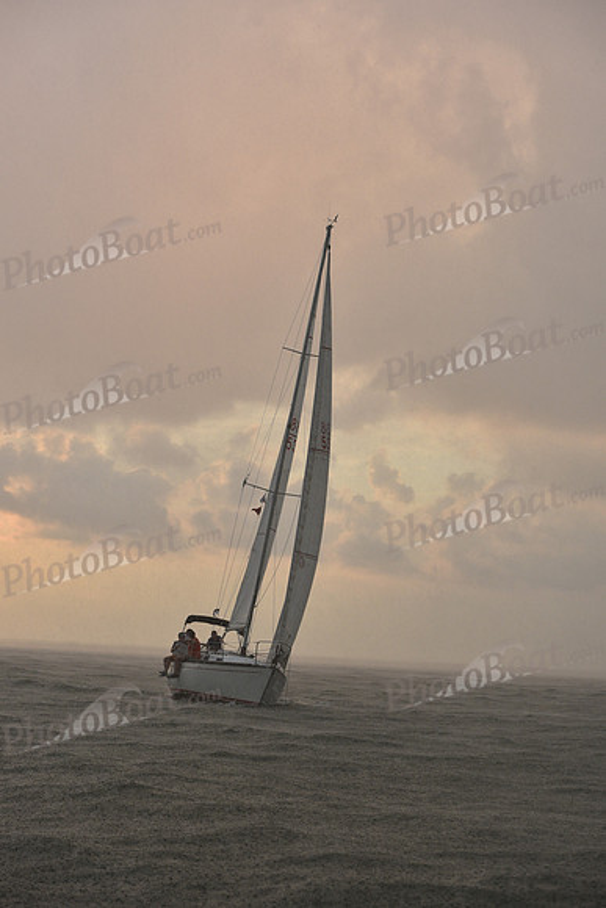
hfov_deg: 19.5
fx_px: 1766
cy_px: 454
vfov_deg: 28.8
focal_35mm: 70
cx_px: 303
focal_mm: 70
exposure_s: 1/500
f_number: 6.3
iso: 400
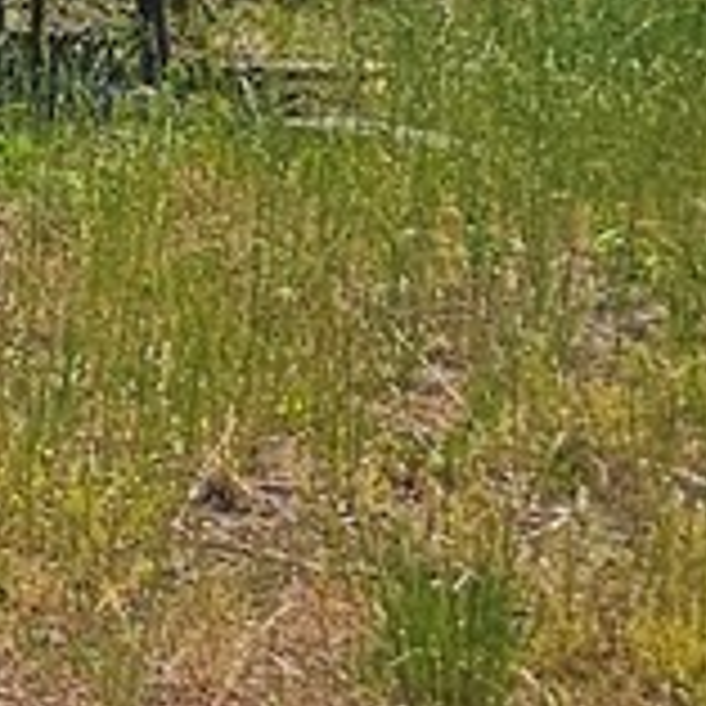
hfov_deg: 9.9
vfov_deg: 14.5
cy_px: -85
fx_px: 2700
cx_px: -1587
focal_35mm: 117
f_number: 2.2
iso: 50
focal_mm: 2.2
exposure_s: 1/2890
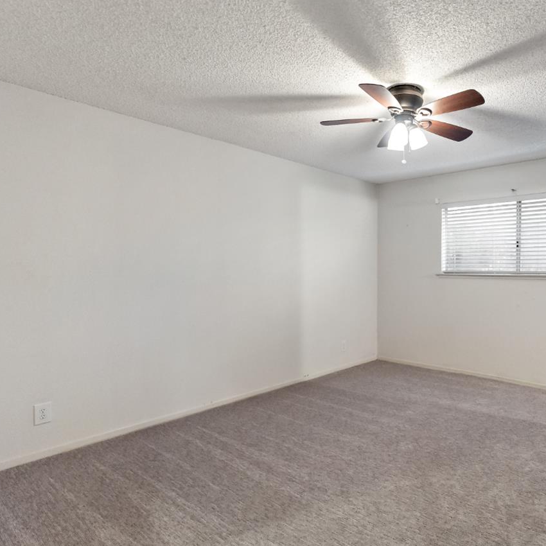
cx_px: 380
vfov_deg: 69.8
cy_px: 288
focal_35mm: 22
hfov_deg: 67.2
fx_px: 391
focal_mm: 14.6
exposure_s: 1/160
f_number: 2.8
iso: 2500
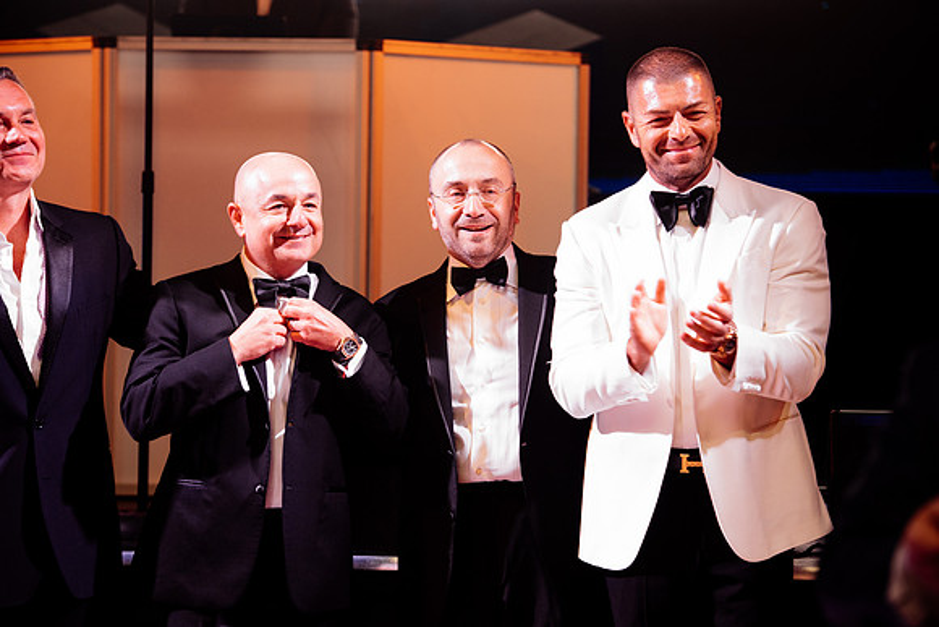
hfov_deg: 17.1
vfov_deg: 11.4
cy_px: 314
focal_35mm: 120
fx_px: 3131
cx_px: 470
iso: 2000
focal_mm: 120
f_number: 3.5
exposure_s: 1/200
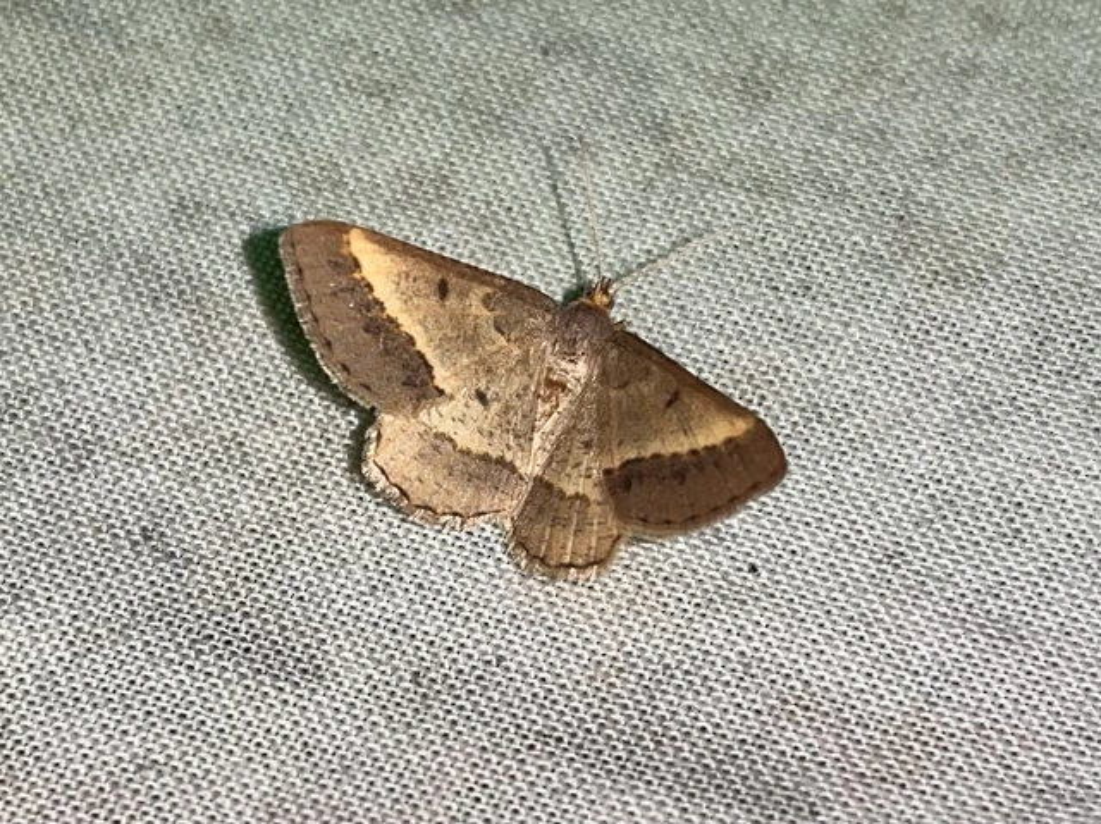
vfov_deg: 53.0
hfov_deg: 67.3
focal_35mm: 26
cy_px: 412
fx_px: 826
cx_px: 550
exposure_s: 1/898
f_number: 1.6
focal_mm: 5.1
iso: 32
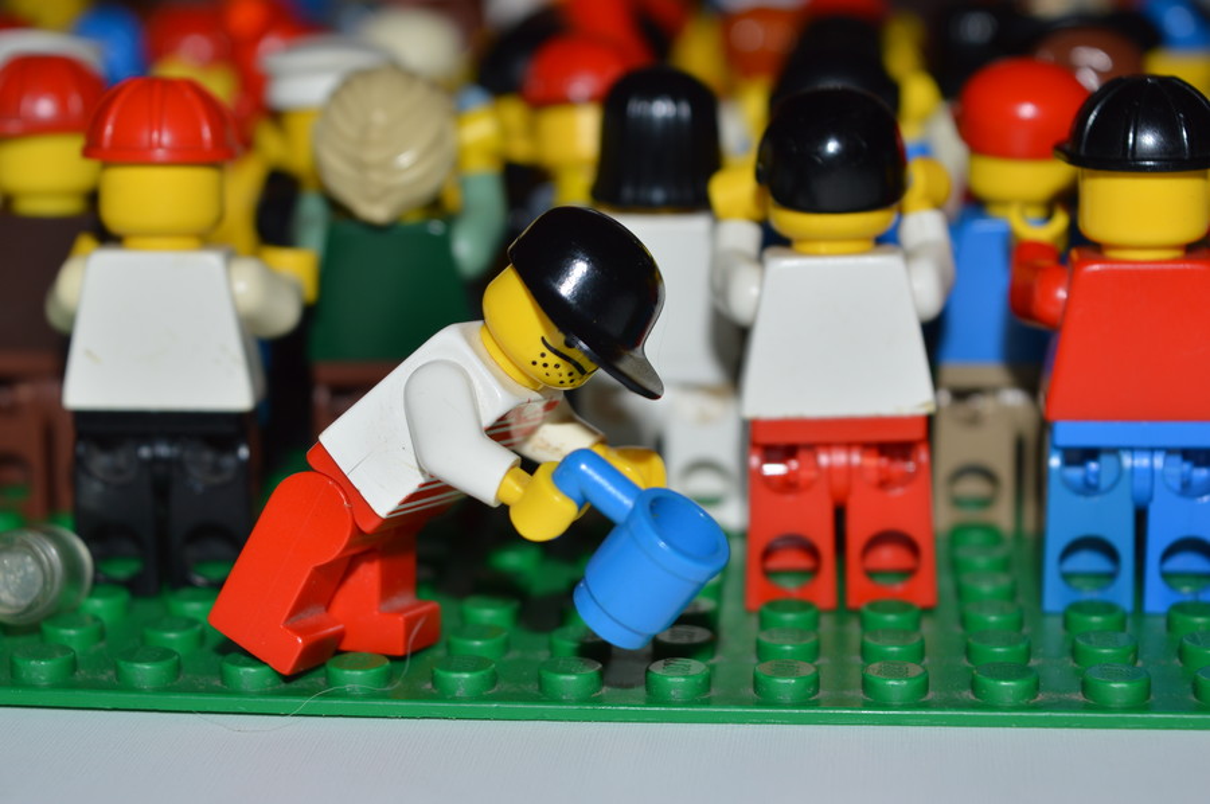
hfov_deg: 24.6
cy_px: 402
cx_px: 605
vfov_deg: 16.5
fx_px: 2770
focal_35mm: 82
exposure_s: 1/60
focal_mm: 55
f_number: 8
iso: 100
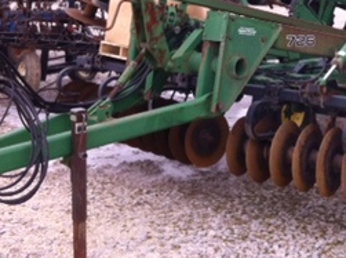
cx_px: 277
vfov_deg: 19.0
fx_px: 758
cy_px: 25
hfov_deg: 25.3
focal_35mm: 76
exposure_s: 1/120
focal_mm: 3.85
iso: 100
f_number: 2.8
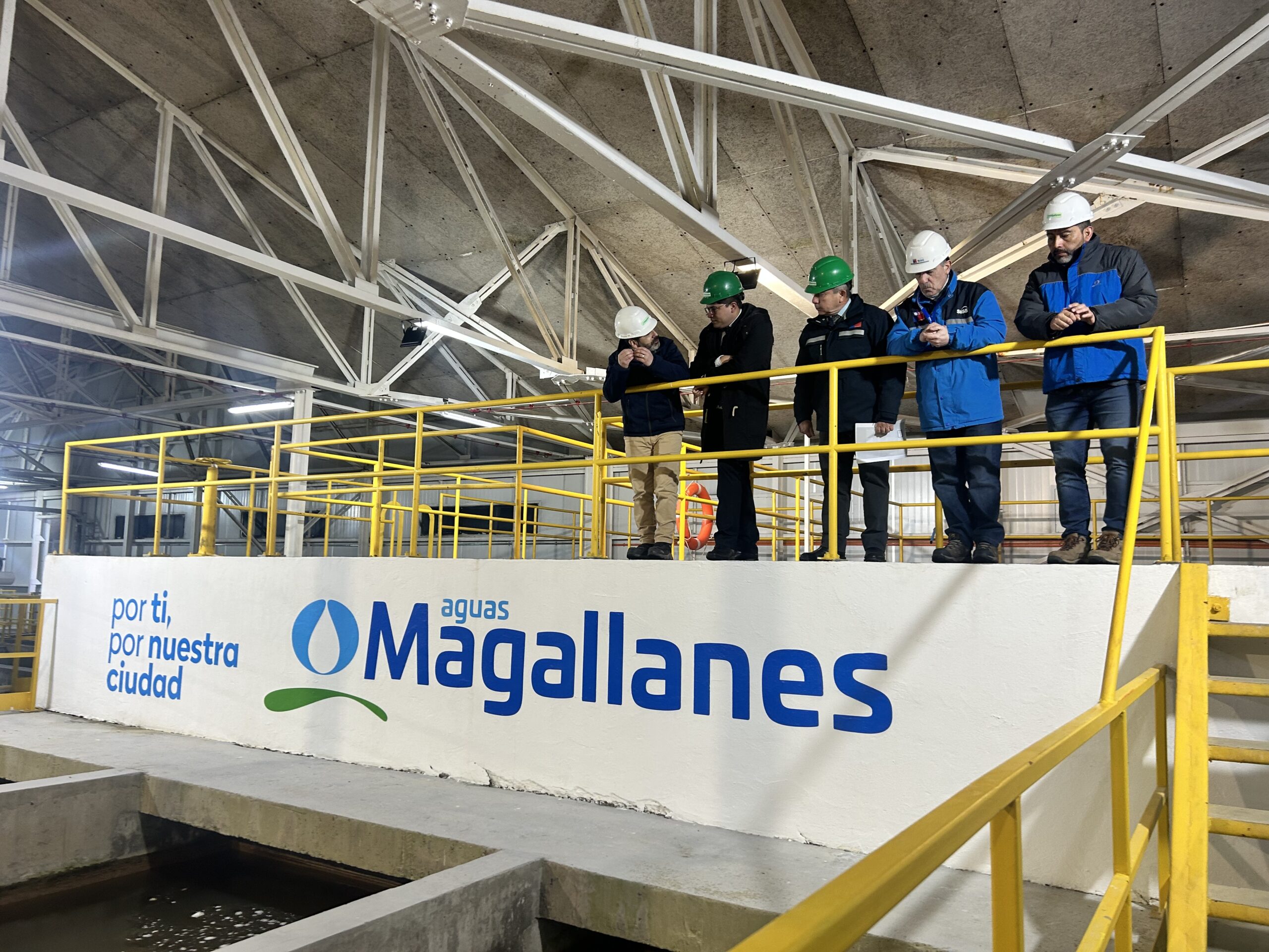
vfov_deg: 53.1
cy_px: 476
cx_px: 634
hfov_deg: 67.3
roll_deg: -1.4
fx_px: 953
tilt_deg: +6.2
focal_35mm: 26
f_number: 1.5
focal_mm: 5.7
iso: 64
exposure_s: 1/50
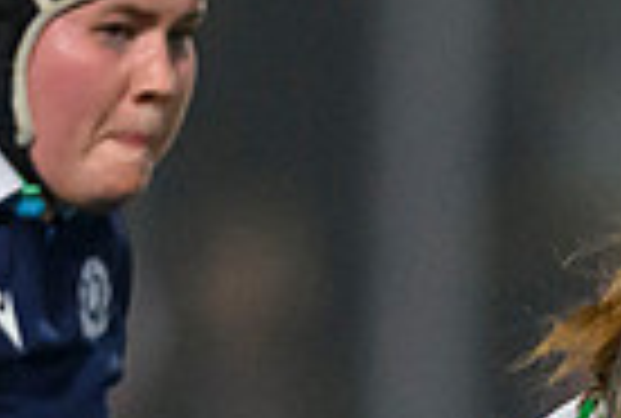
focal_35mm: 3393
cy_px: 966
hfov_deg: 0.6
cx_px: 1356
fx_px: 58721
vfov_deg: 0.4
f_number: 3.2
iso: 5000
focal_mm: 400
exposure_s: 1/2000
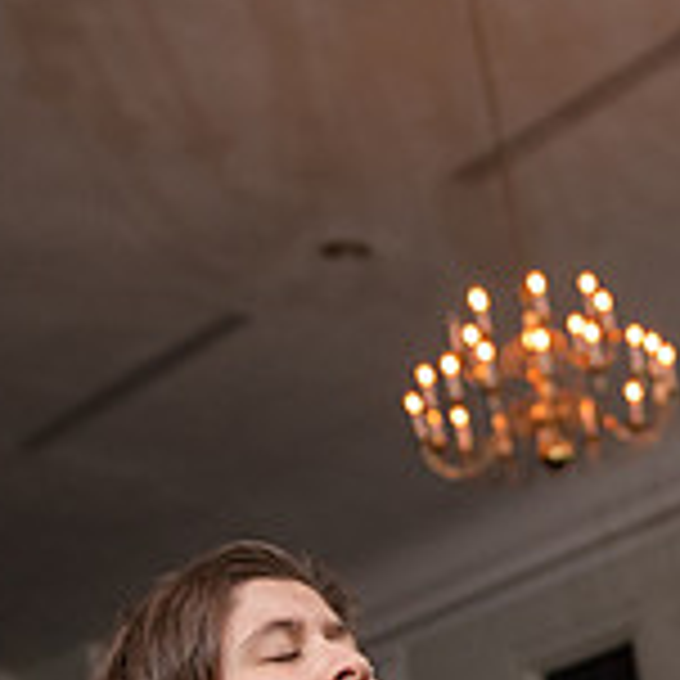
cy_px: 844
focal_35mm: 124
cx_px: 662
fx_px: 2756
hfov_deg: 13.9
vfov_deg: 13.6
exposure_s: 1/50
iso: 1250
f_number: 3.2
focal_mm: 38
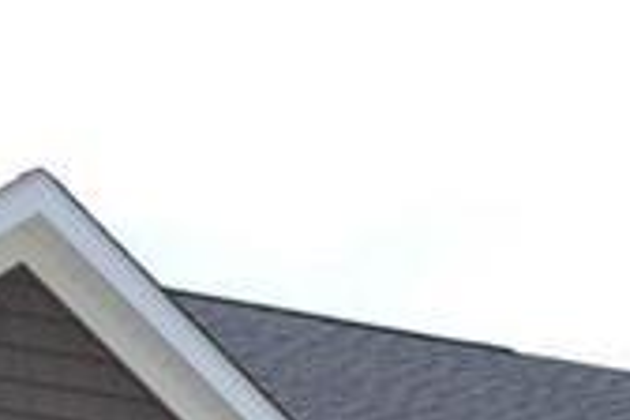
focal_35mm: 213
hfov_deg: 9.0
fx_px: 3727
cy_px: 1185
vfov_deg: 6.0
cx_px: 1358
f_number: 8
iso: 200
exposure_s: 1/400
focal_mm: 22
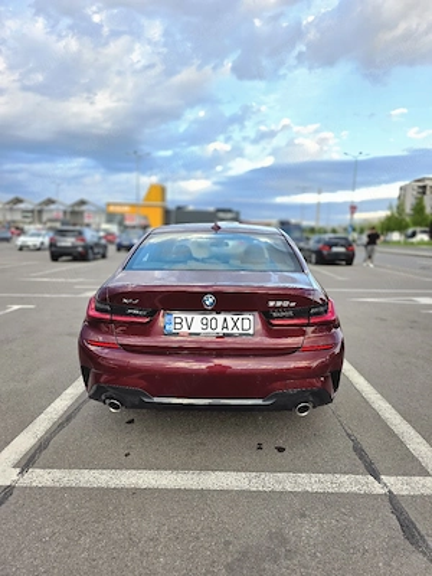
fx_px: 383
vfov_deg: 73.9
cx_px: 216
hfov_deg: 58.9
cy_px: 288
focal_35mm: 23
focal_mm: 6.3
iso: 40
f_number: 1.7
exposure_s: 1/370
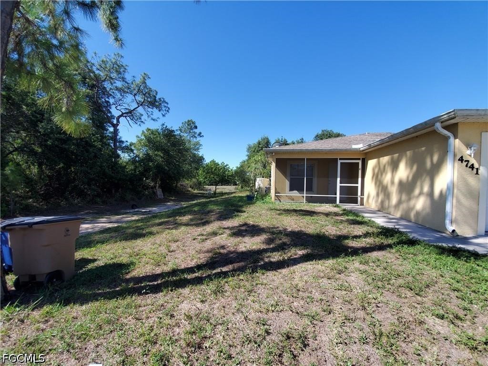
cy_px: 183
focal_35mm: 13
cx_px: 244
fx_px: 183
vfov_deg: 89.9
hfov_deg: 106.2
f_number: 2.2
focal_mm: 1.8
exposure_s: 1/673
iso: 50
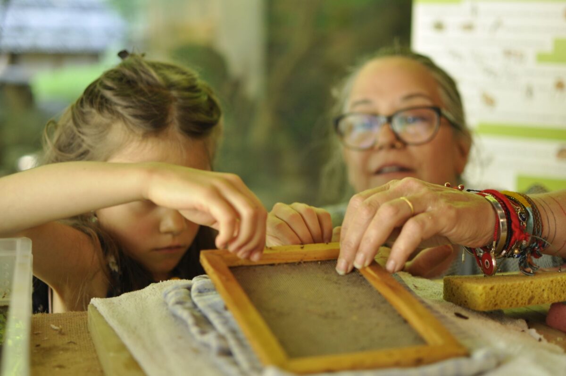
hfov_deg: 37.9
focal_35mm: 52
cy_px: 188
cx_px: 283
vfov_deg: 25.7
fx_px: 824
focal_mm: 35
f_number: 1.8
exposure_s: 1/80
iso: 320
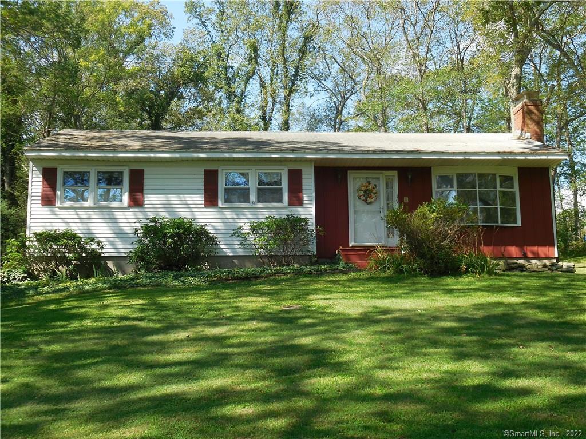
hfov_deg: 42.9
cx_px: 293
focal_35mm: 44
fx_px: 745
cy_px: 220
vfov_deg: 32.9
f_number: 4.7
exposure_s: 1/200
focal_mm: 7.9
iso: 125
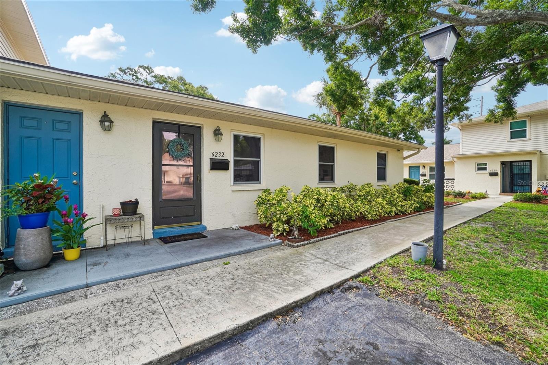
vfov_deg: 77.3
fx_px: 228
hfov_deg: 100.4
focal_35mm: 15
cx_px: 274
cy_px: 182
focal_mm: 10
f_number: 8
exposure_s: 1/125
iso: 100
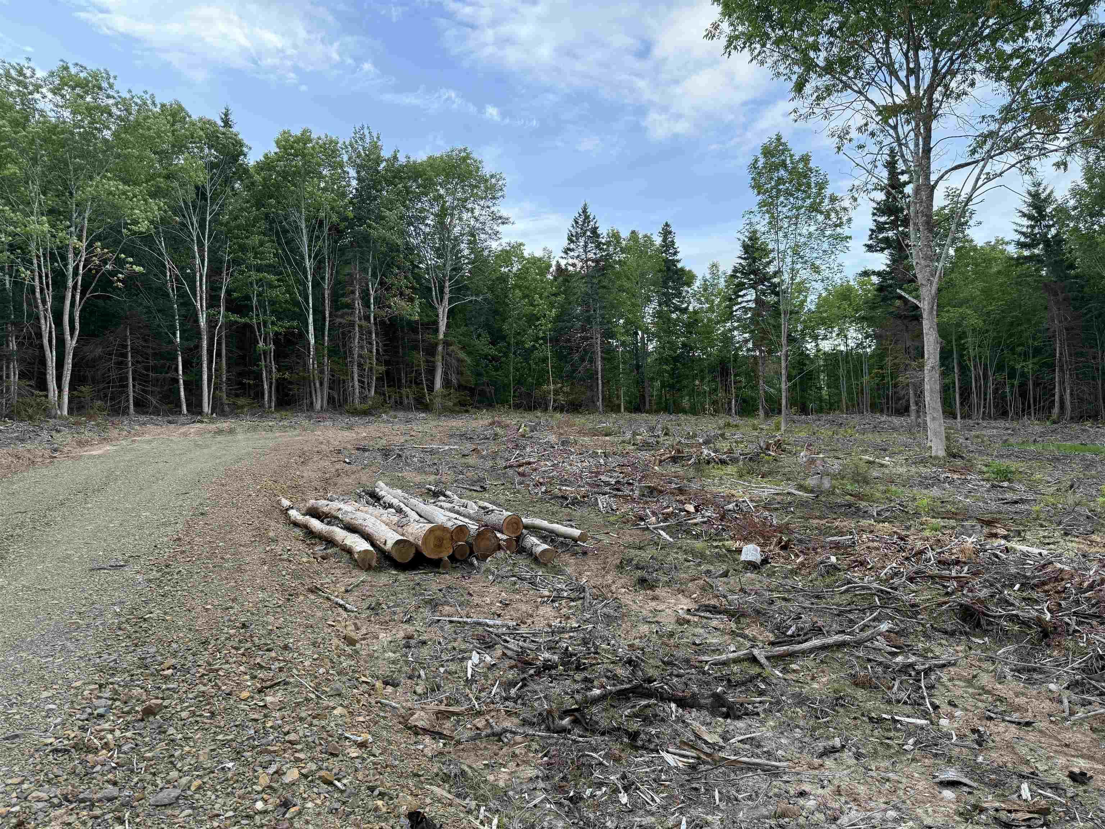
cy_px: 414
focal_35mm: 24
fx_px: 766
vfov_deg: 56.8
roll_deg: +1.6
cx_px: 552
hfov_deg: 71.6
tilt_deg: +4.9
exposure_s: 1/423
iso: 100
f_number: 1.78
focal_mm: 6.76
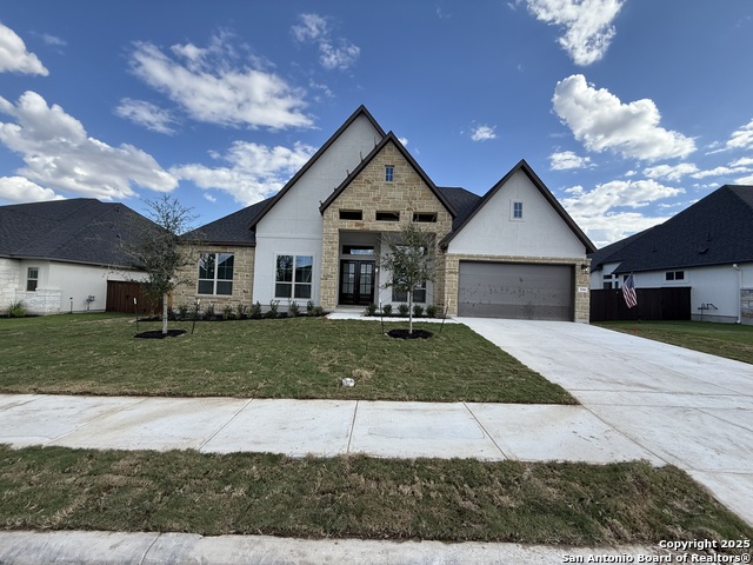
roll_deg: -2.6
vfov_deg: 85.7
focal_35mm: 14
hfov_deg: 102.1
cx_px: 376
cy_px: 282
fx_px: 305
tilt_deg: +1.2
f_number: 2.2
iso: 50
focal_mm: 2.22
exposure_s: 1/888
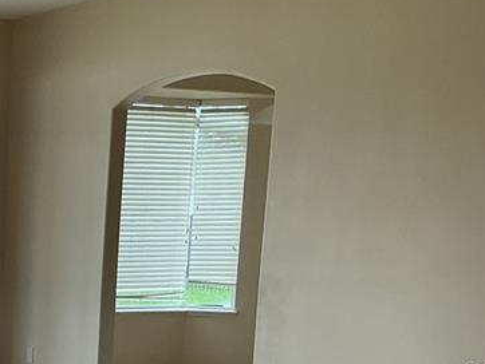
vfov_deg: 17.6
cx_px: -139
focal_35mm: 82
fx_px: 1150
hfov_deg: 21.6
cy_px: 367
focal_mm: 3
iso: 50
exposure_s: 1/120
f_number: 1.8
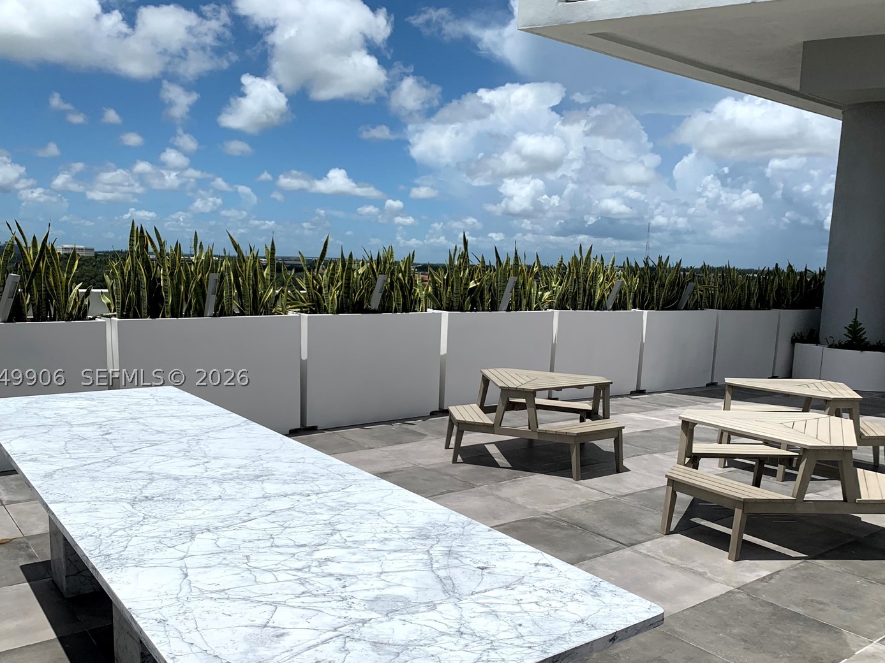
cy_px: 377
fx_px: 767
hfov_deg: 60.0
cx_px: 445
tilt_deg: -7.8
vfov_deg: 46.7
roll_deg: -1.5
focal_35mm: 30
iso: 25
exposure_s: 1/6897
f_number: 1.8
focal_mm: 4.25
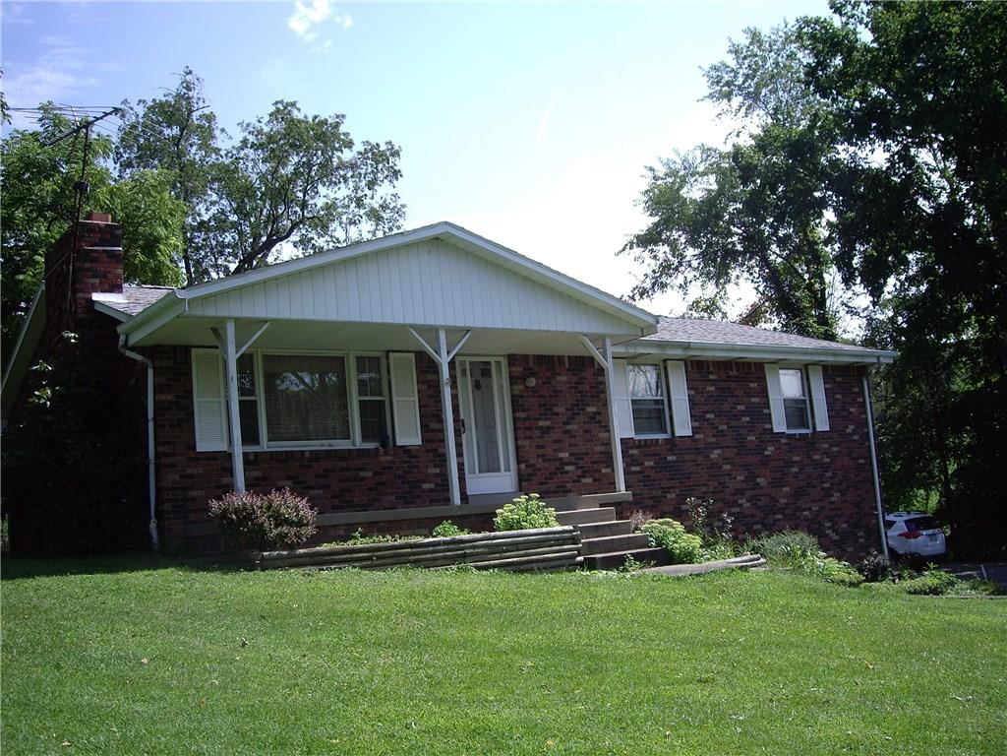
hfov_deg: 49.0
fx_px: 1105
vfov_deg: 37.7
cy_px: 378
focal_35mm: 38
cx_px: 504
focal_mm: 6.2
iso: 64
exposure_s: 1/320
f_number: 4.3
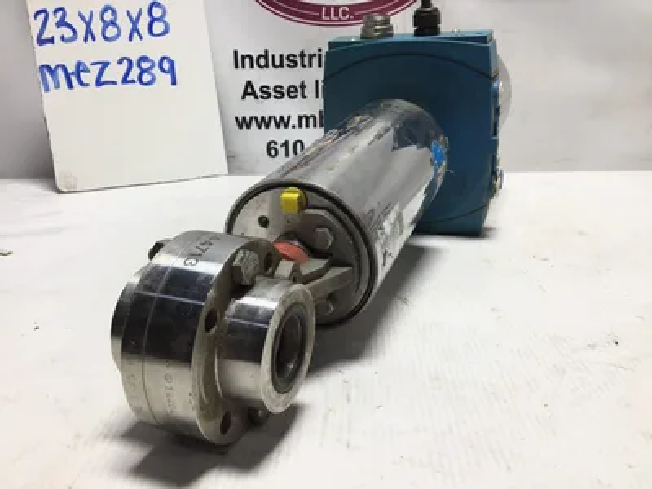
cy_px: 244
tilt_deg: -19.2
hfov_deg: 58.4
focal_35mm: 31
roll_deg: +0.2
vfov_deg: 45.4
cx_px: 326
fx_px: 584
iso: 25
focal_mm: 3.3
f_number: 2.4
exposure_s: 1/129
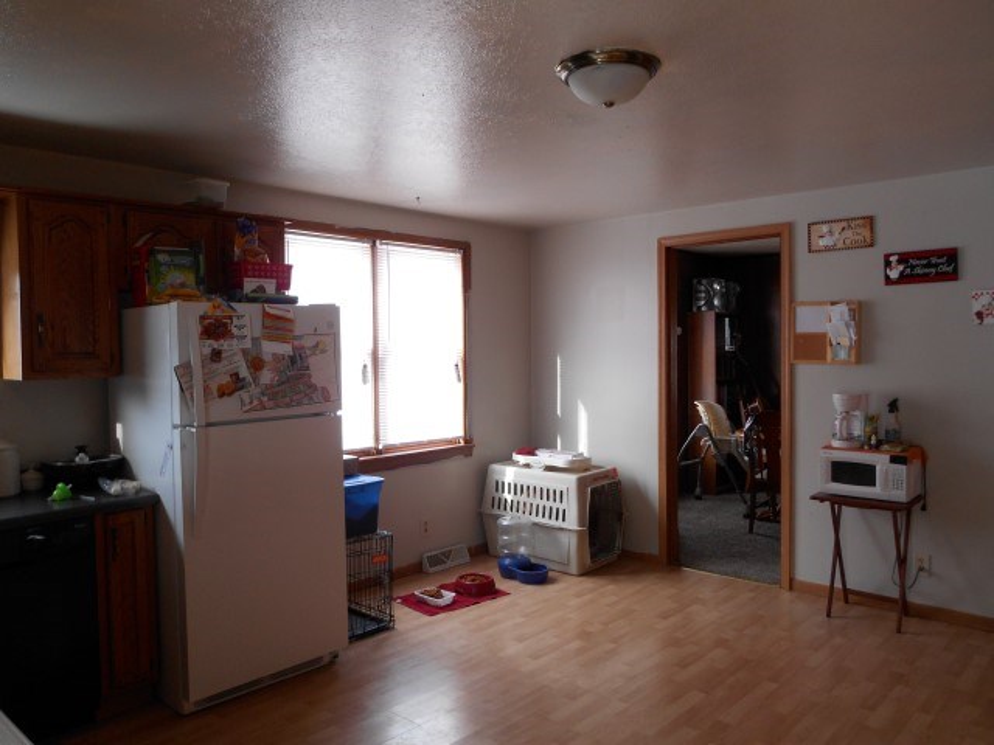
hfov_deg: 67.3
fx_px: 747
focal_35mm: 26
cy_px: 372
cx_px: 497
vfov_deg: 53.1
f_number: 3.4
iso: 110
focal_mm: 4.7
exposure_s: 1/30
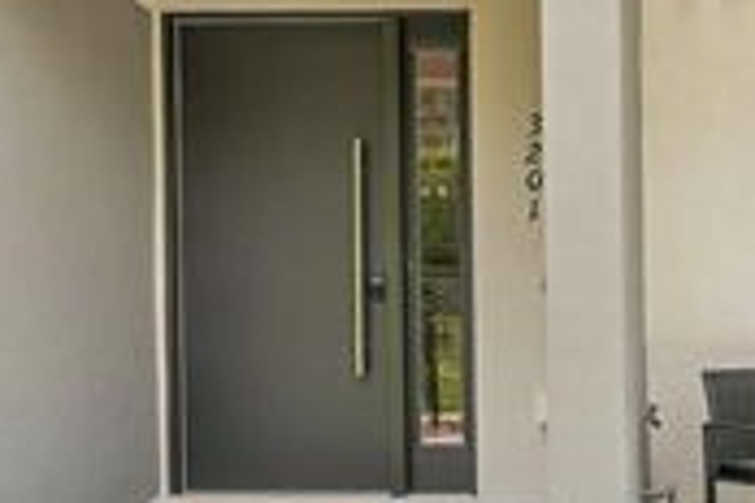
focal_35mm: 46
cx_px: 590
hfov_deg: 41.2
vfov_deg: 25.4
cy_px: -143
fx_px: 965
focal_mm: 16
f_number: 7.1
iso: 100
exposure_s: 1/100
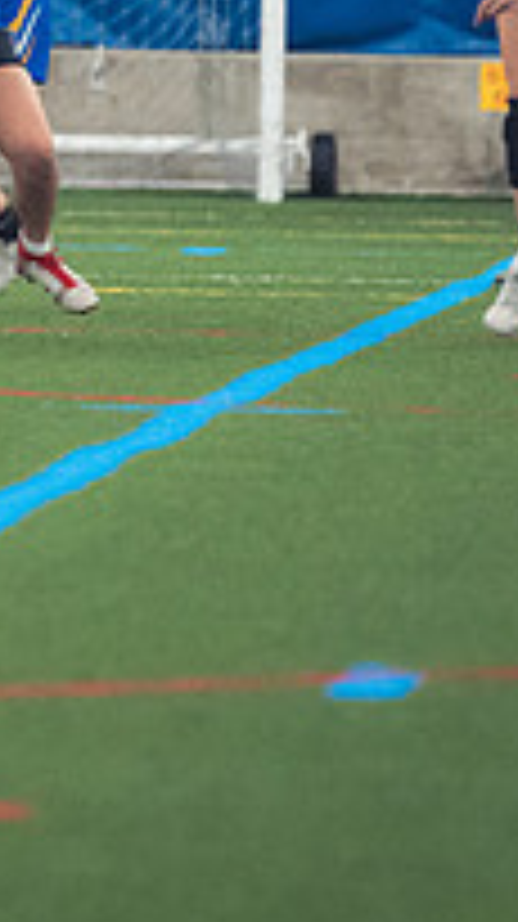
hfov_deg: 1.4
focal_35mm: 888
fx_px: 21728
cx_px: -270
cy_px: 90
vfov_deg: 2.4
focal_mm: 200
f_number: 2.8
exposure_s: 1/320
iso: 3600
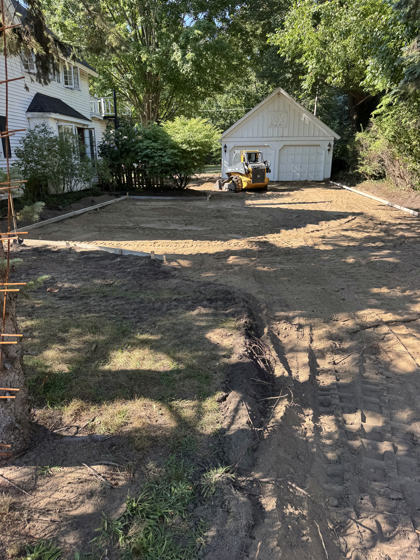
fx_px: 388
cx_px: 210
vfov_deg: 71.6
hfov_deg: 56.8
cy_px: 280
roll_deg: -0.2
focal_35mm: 24
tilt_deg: -16.5
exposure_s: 1/481
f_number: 1.78
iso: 80
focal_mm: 6.76
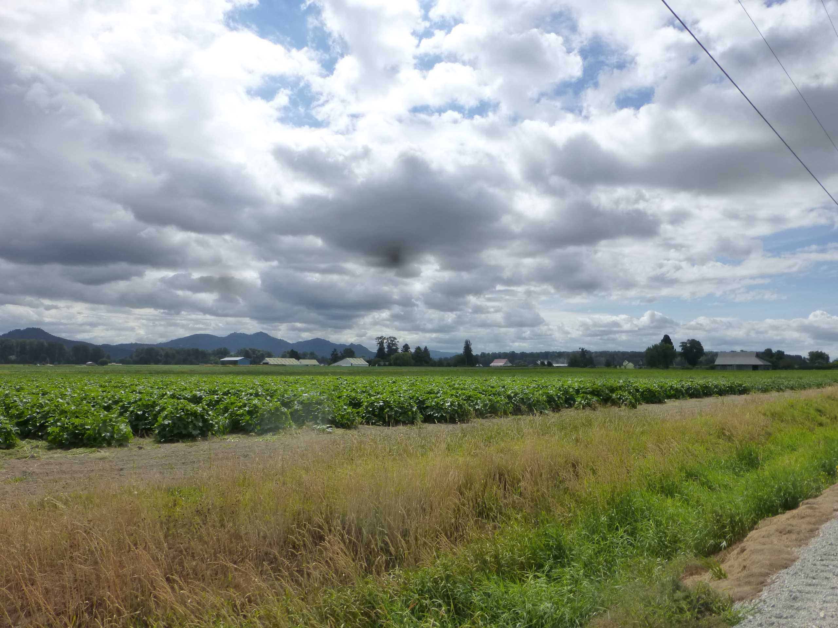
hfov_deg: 71.6
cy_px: 314
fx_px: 581
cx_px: 419
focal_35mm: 24
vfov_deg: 56.8
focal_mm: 4.3
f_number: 4.5
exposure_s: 1/1600
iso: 160
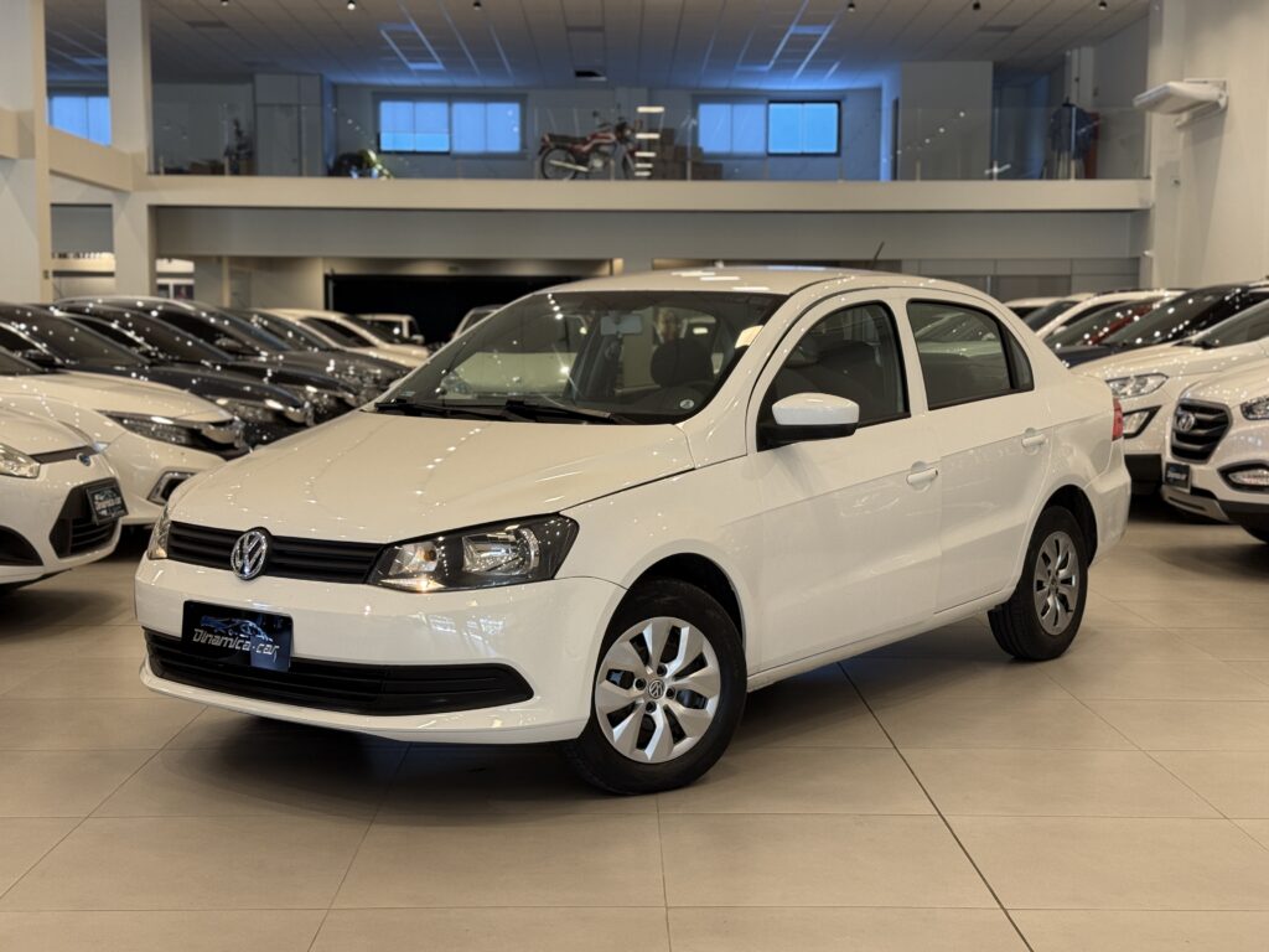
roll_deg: +0.0
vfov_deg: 30.3
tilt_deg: -4.1
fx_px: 1760
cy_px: 476
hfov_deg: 39.7
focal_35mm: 48
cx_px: 634
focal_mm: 6.76
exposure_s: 1/60
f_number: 1.78
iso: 100
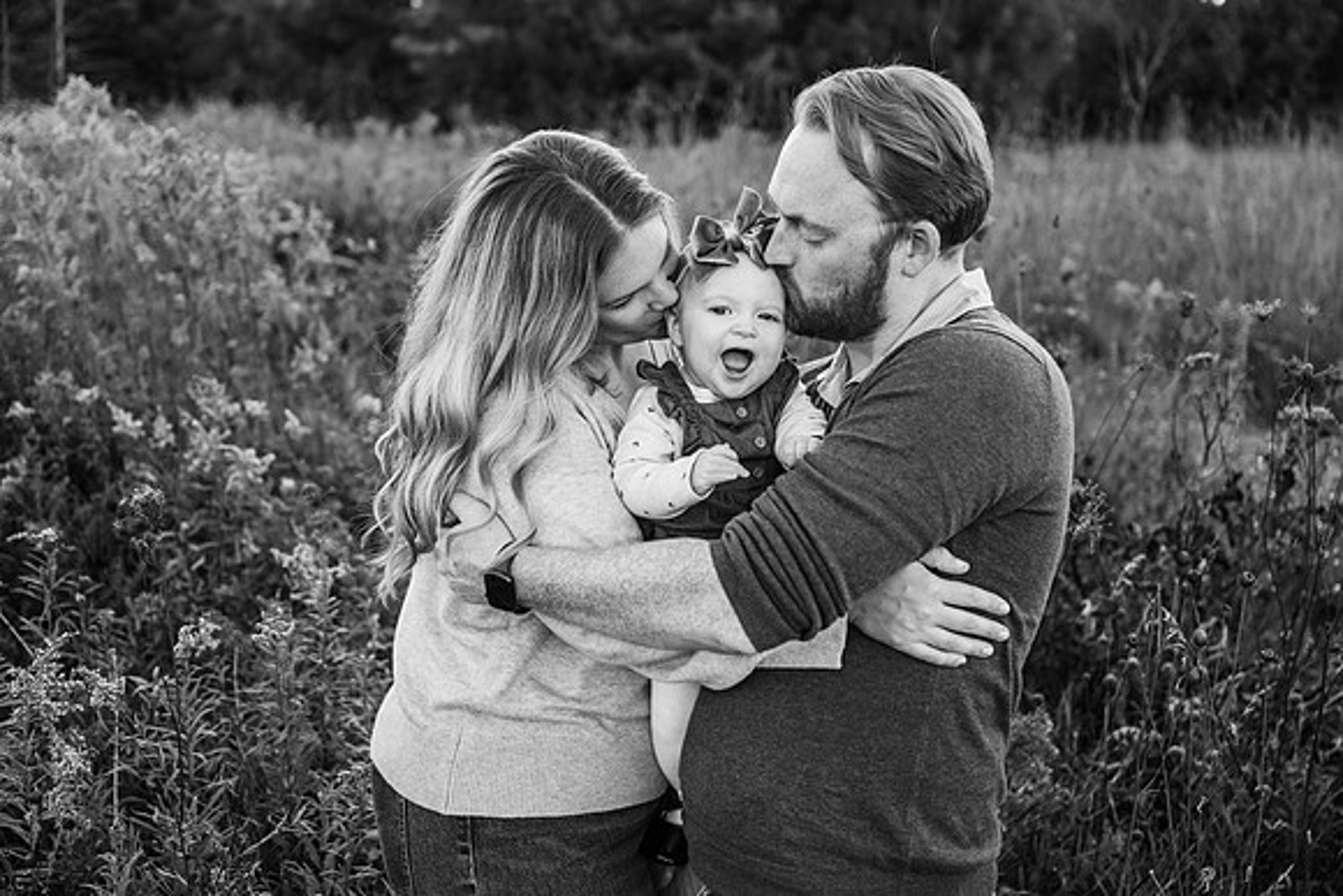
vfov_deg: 36.0
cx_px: 672
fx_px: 1381
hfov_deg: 51.9
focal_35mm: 37
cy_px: 448
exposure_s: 1/640
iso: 640
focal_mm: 37
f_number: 2.8
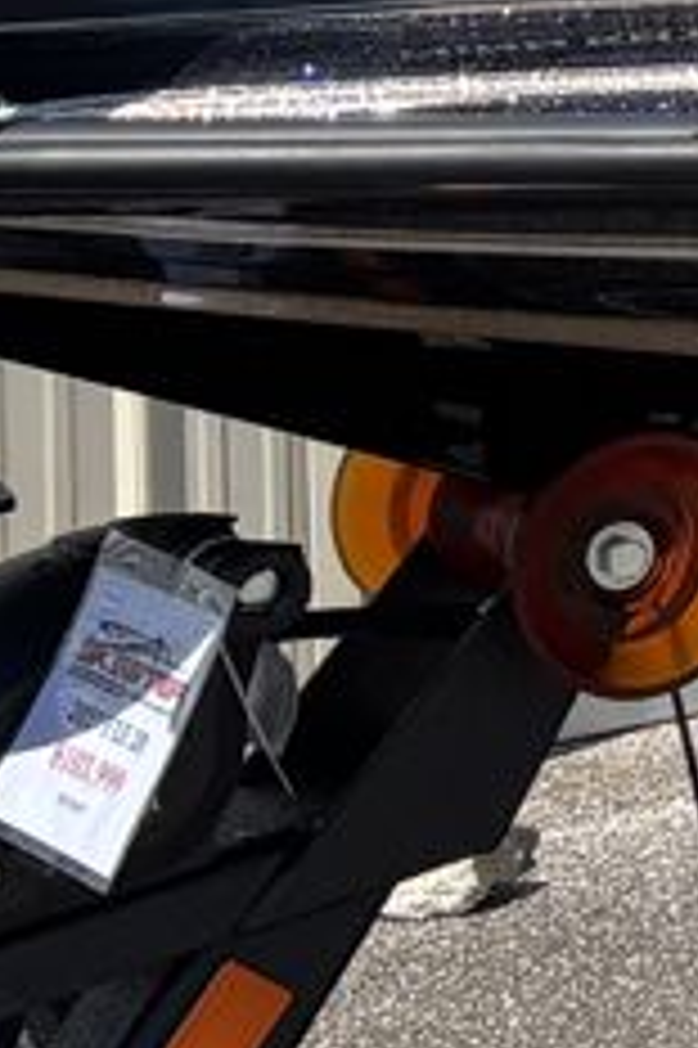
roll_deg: -0.3
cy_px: -22
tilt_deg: -1.2
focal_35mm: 186
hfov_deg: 6.2
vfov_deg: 11.0
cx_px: 2652
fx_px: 5417
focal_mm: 5.96
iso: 50
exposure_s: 1/3205
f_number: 1.6
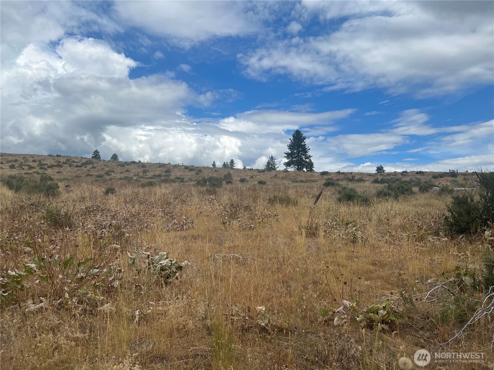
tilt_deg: +7.2
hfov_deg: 67.3
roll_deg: +0.0
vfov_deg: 53.1
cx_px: 247
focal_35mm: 26
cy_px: 185
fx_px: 371
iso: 50
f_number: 1.5
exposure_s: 1/6993
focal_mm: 5.7
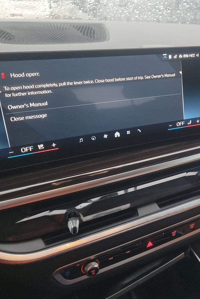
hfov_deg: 35.3
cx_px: 169
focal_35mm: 36
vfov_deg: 53.1
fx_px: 300
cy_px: 152
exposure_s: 1/59
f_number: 1.8
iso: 1125
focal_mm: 6.7
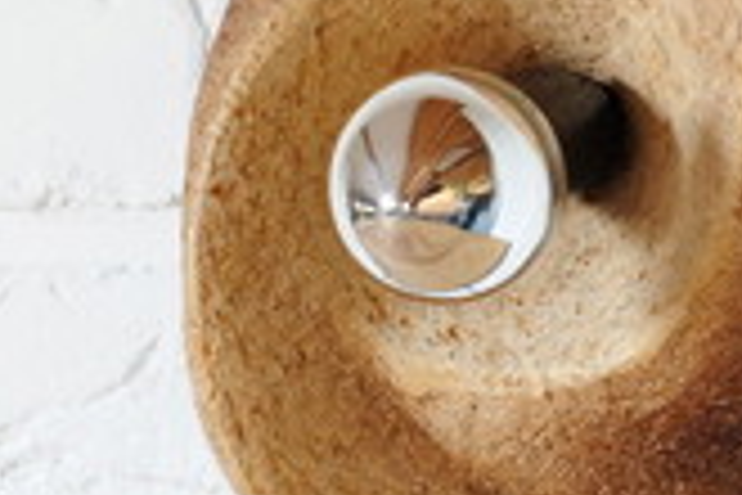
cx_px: 589
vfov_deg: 8.0
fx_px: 3524
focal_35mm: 171
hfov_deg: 12.0
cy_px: 74
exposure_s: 1/2.5
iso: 1250
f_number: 10
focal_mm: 55
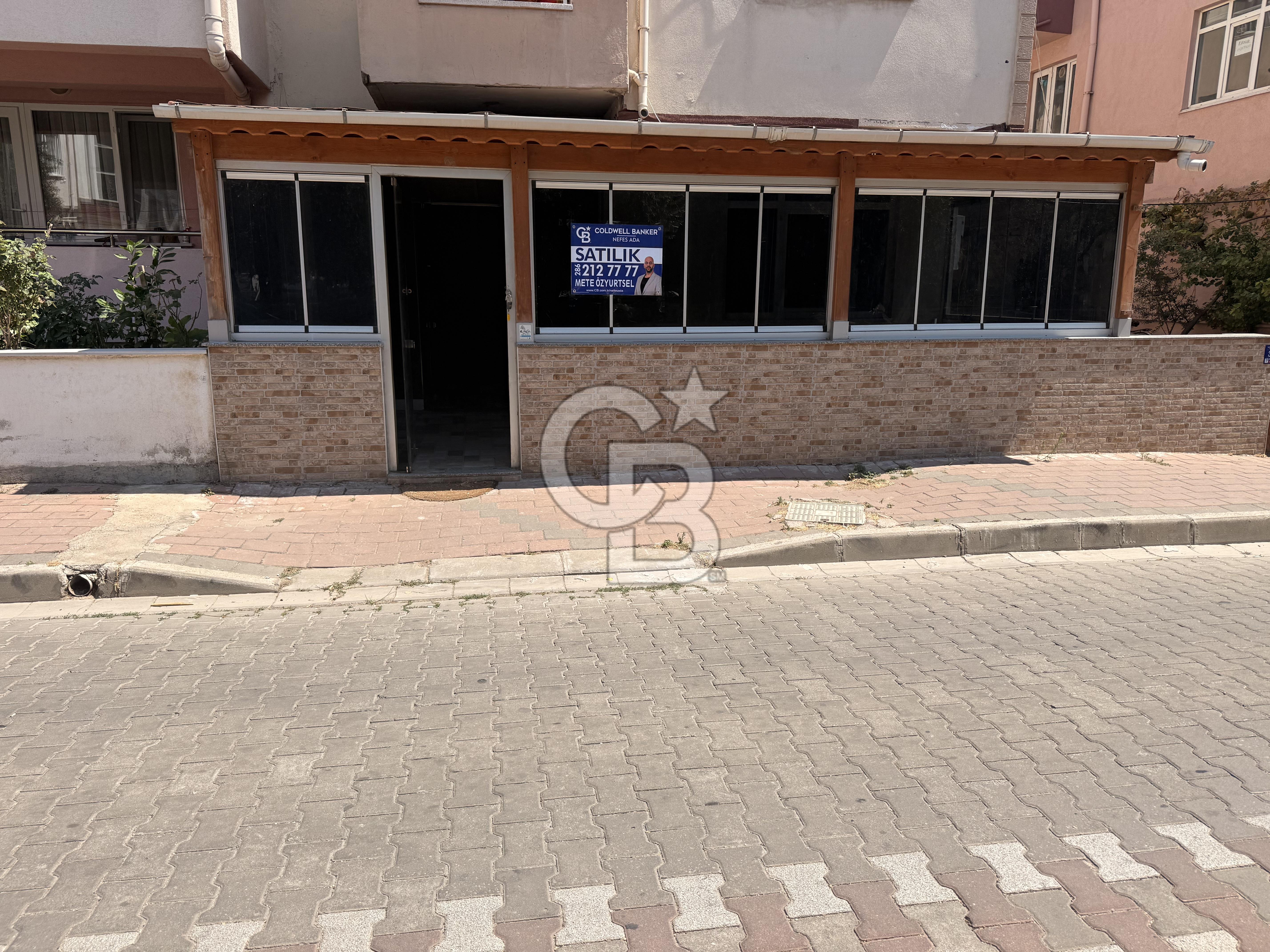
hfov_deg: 71.6
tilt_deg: -11.4
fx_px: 881
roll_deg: -0.4
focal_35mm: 24
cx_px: 635
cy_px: 476
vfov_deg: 56.8
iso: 80
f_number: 1.78
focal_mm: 6.76
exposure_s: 1/4167
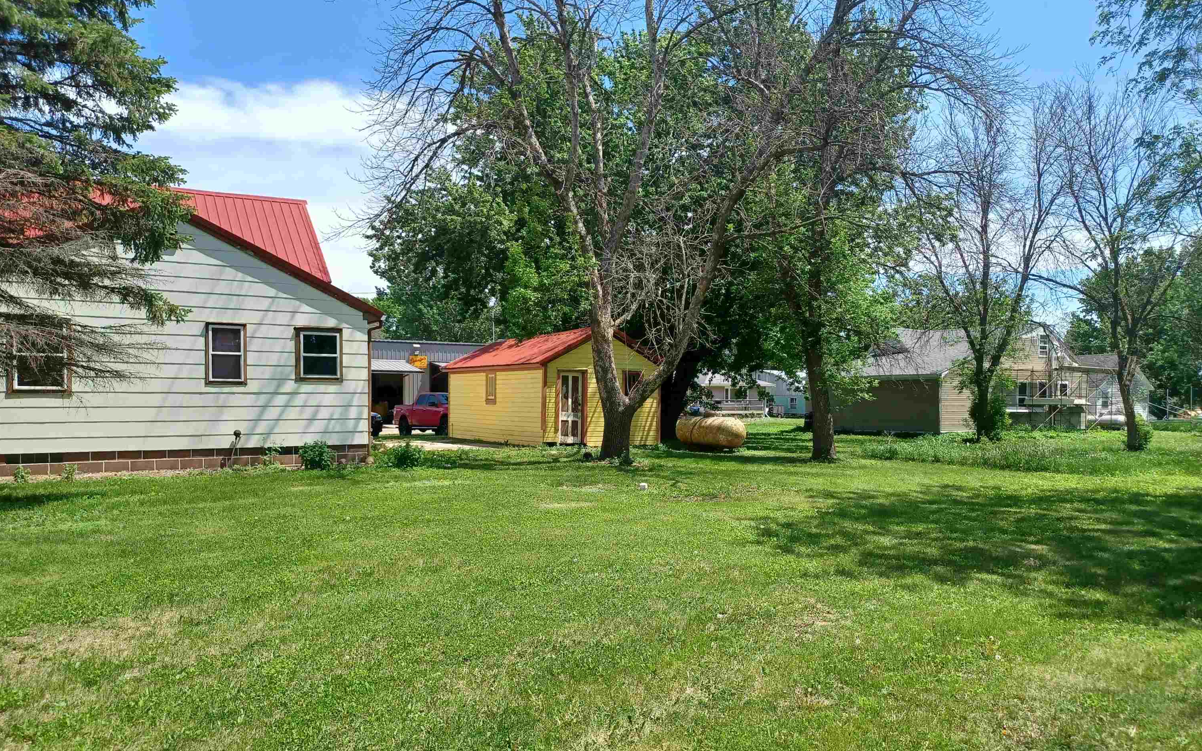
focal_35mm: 27
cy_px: 419
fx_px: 884
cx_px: 610
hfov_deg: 68.4
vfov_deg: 45.9
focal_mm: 4.6
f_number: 1.8
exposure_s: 1/347
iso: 32
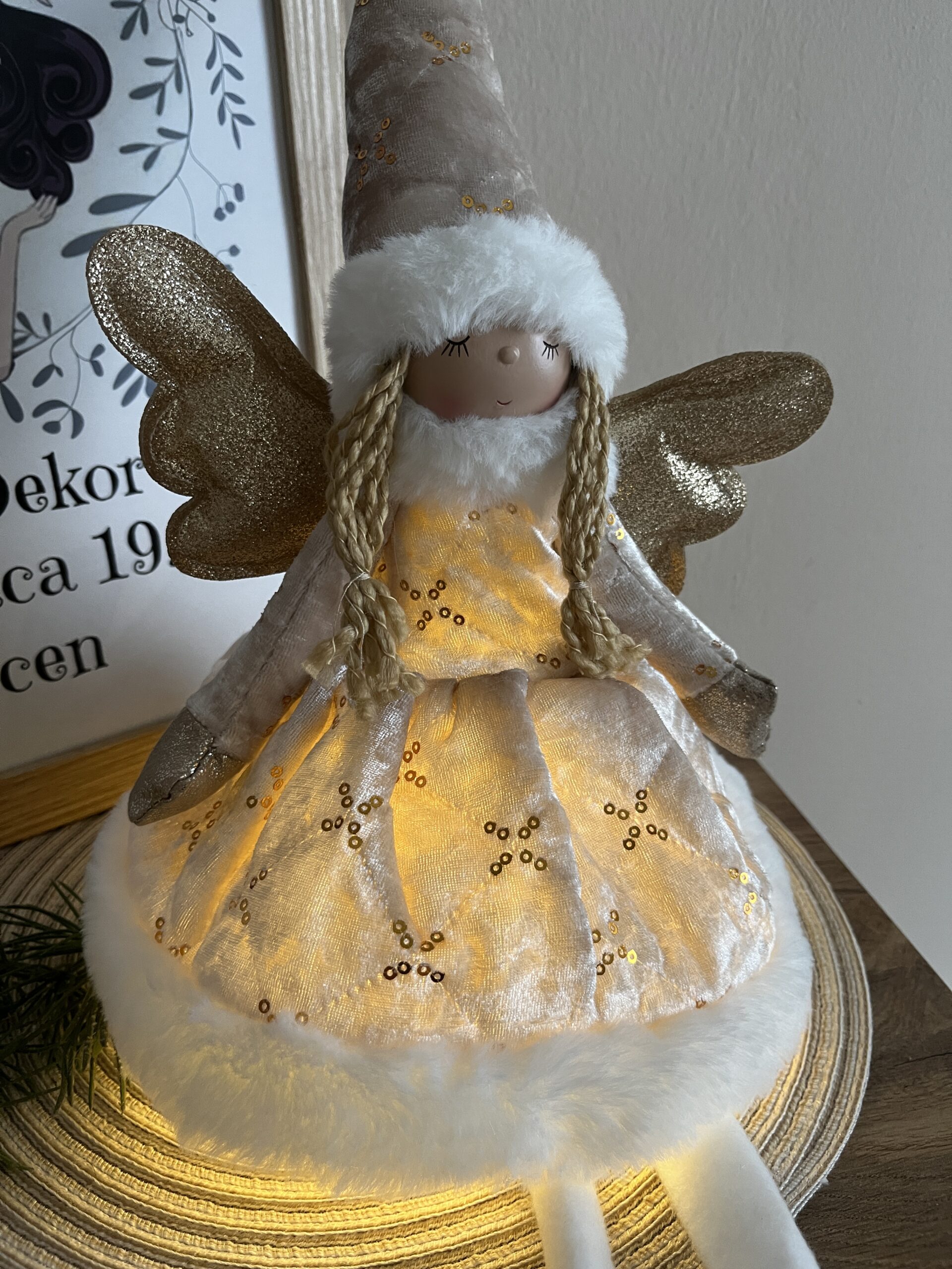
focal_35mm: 26
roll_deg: -0.9
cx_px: 476
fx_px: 953
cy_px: 634
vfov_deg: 67.3
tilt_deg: -24.0
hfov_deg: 53.1
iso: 125
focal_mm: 5.1
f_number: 1.6
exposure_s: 1/97
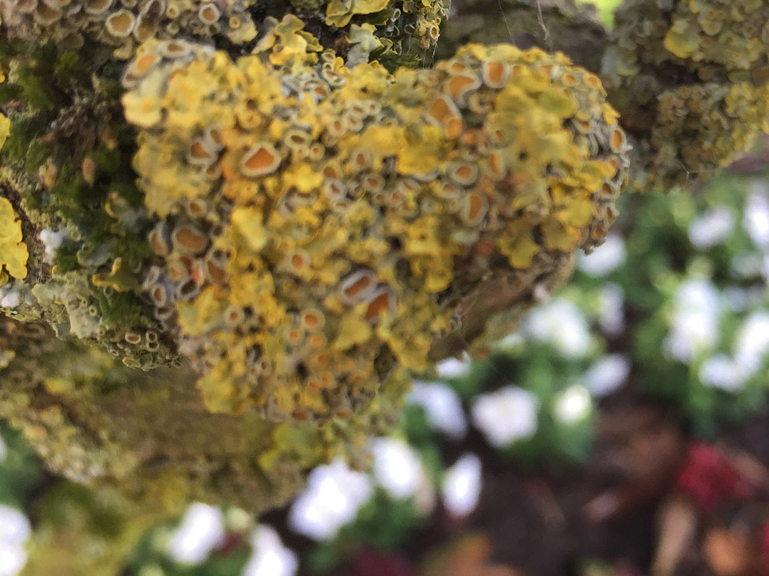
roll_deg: +9.0
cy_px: 341
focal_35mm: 48
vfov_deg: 30.2
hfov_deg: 38.0
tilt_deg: -26.9
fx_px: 1066
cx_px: 631
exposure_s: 1/100
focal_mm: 4.15
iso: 50
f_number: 2.2
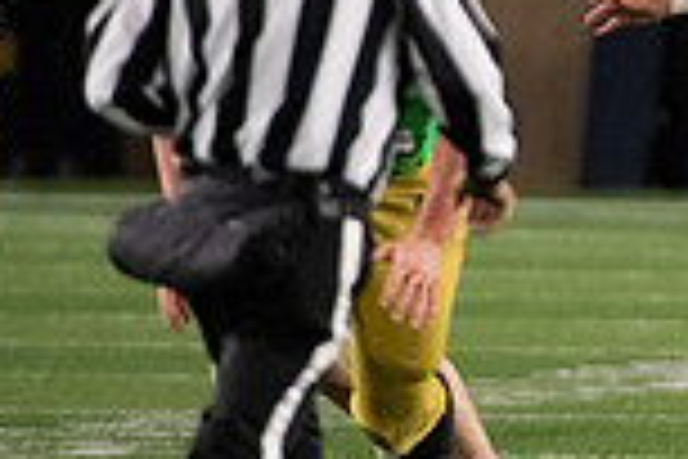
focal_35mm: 1519
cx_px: 926
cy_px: 124
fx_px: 29028
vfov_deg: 0.9
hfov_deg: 1.4
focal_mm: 400
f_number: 4.5
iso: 5600
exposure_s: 1/500
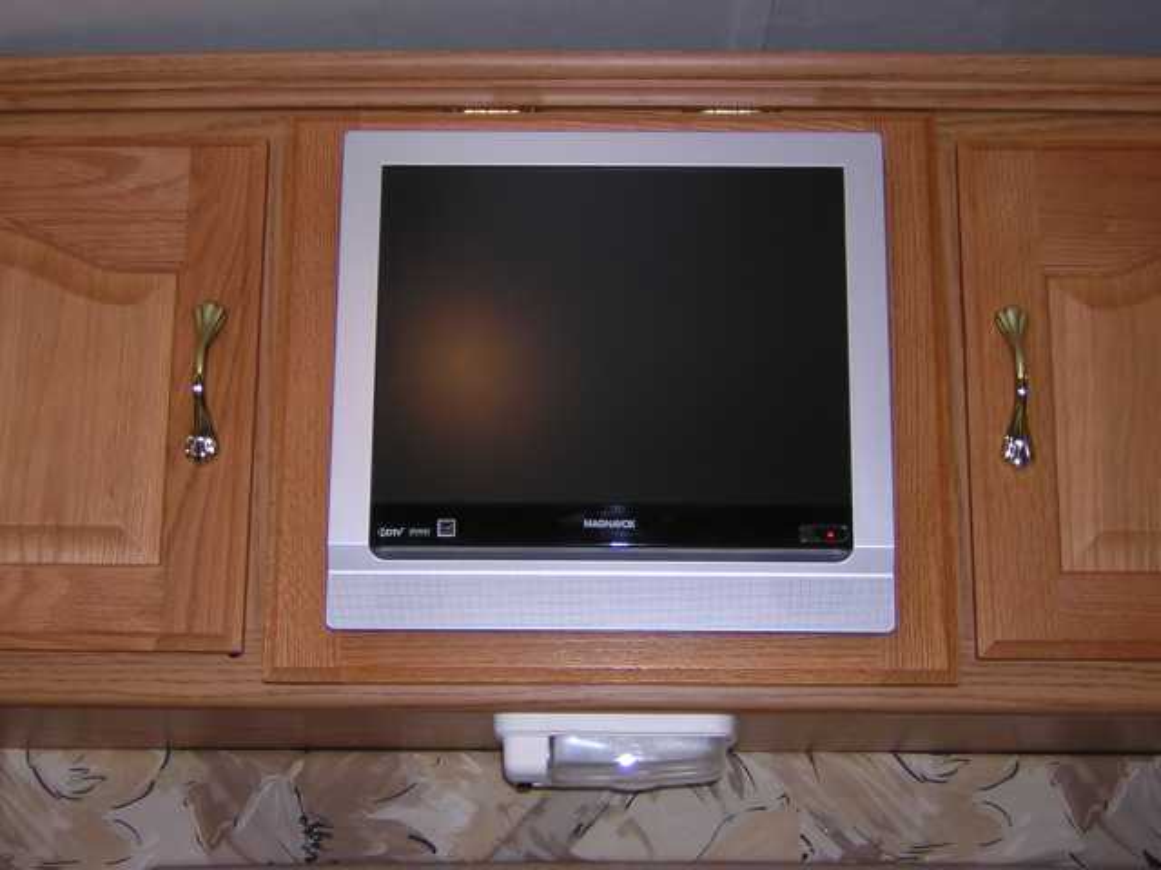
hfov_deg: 33.2
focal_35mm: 58
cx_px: 580
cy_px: 435
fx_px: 1945
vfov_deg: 25.2
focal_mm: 7.6
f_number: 3.3
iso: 100
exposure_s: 1/60.1
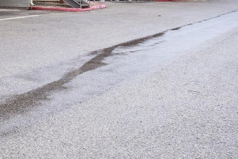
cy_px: 10
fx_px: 331
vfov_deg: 26.0
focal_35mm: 50
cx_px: -151
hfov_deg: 25.1
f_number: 8
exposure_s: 1/200
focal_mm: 10
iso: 200
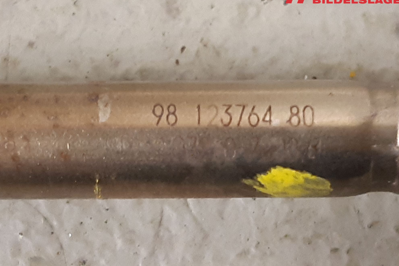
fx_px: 310
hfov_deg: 65.5
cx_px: 203
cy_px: 124
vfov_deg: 46.4
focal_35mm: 28
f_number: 1.7
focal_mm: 3.93
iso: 250
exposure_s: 1/25
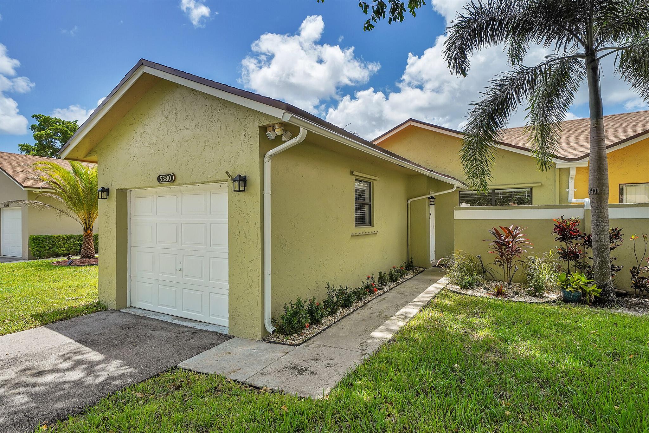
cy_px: 216
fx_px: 324
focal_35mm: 18
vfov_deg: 67.4
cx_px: 324
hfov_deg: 90.0
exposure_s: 1/400
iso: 400
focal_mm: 18
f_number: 8
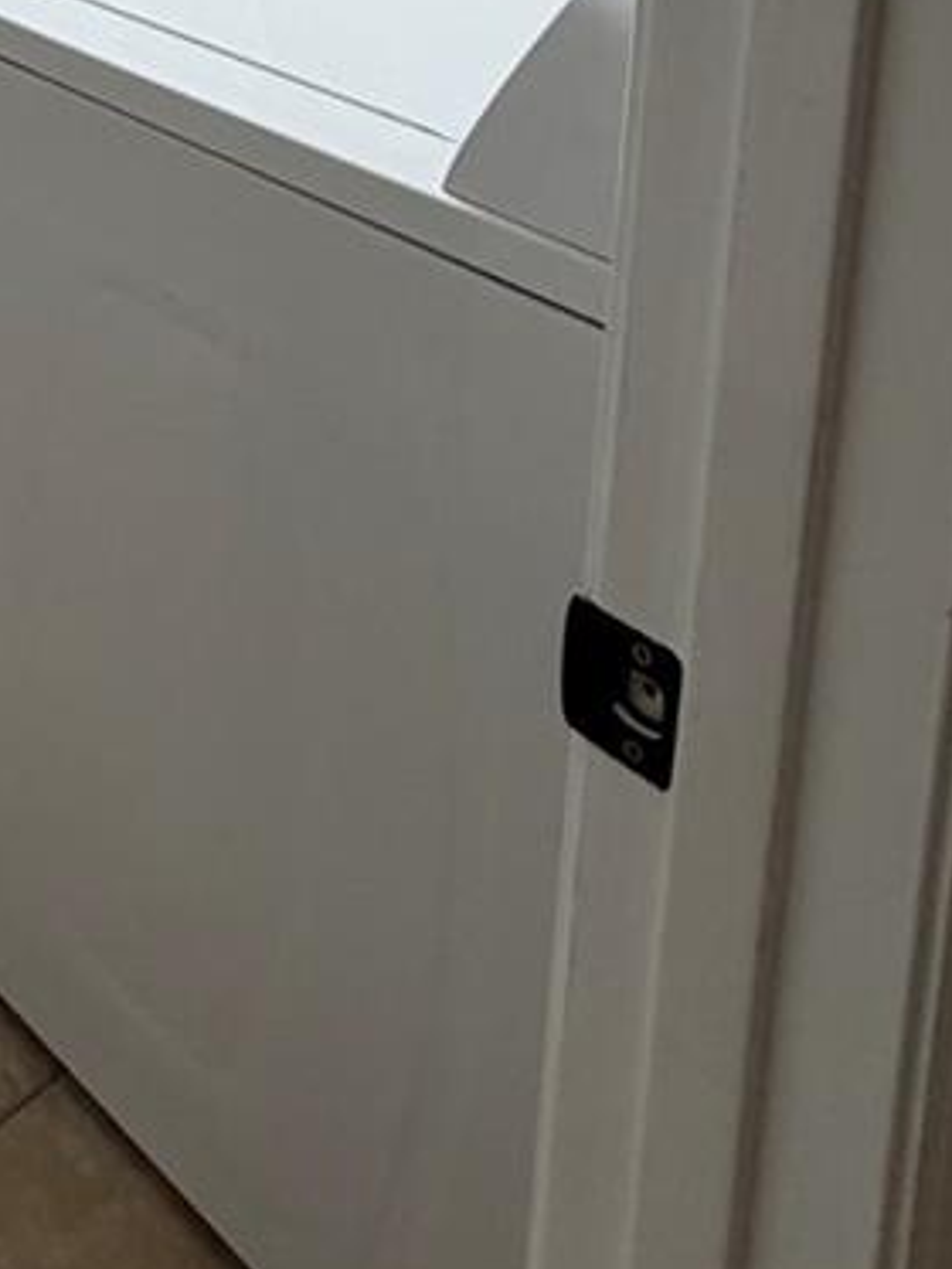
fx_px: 1649
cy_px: -347
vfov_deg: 32.5
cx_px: -326
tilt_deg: -7.9
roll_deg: -0.6
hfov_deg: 26.6
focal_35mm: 45
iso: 160
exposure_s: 1/120
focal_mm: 2.22
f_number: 2.2
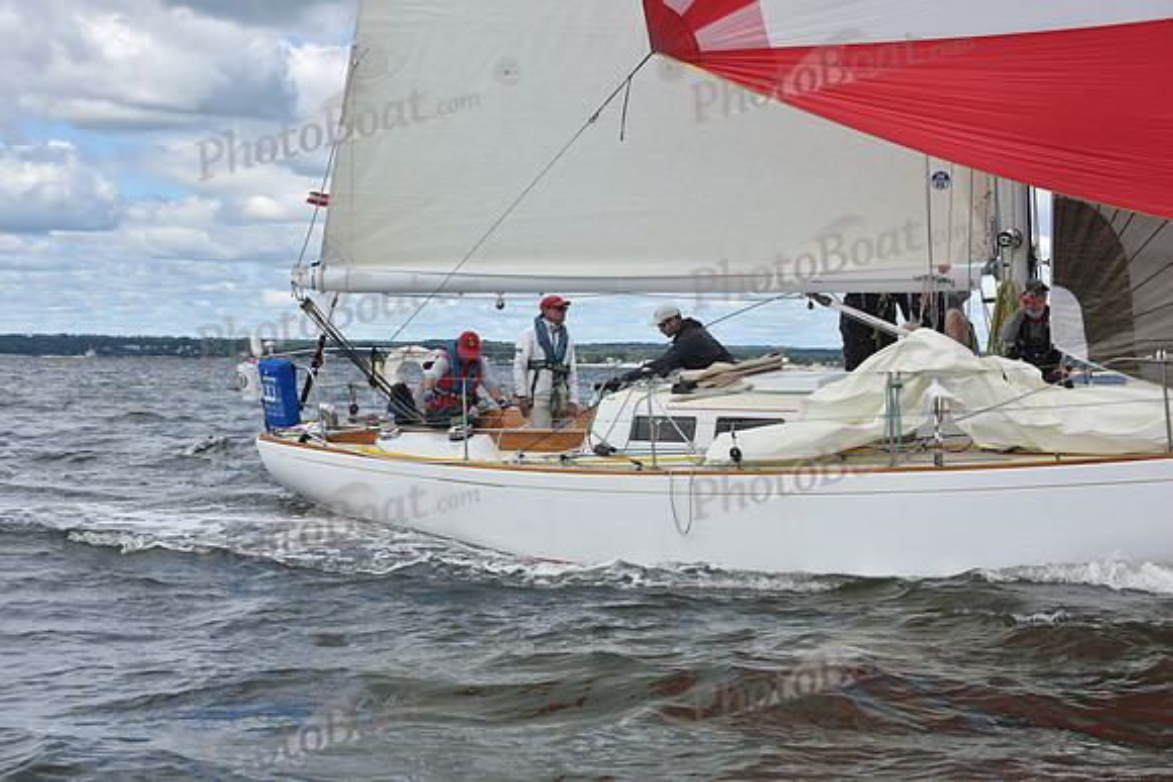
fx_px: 2281
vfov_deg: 19.5
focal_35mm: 70
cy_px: 391
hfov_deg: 28.8
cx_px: 586
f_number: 9
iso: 250
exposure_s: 1/800
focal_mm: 70
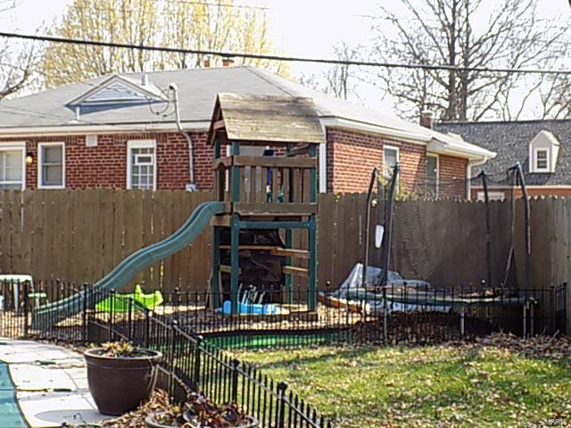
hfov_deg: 32.7
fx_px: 973
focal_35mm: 59
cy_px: 214
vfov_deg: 24.8
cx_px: 286
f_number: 4
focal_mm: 10.5
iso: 80
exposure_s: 1/160
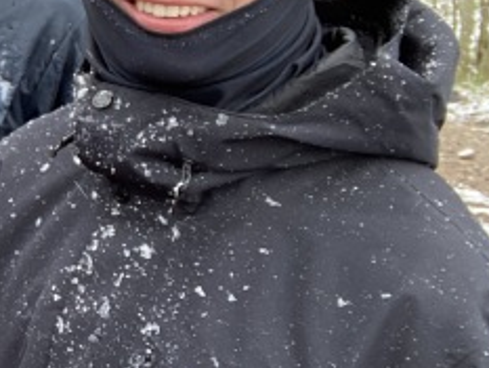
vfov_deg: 18.5
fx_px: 1117
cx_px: -290
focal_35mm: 79
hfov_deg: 20.3
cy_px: 82
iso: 32
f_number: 2.2
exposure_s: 1/122
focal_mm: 2.71
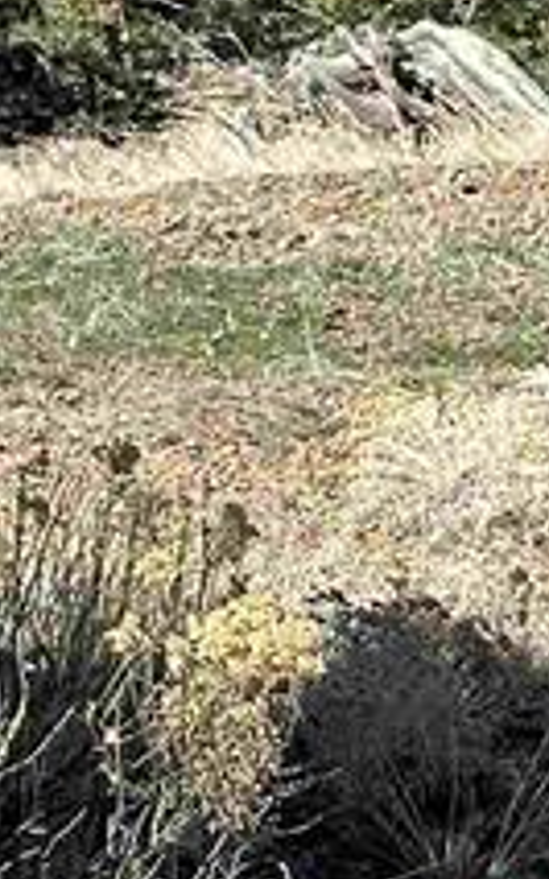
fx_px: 5869
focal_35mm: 245
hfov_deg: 4.9
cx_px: -1461
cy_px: -660
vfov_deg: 8.3
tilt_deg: -0.3
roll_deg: -2.4
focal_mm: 6.86
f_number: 1.78
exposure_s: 1/1916
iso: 64
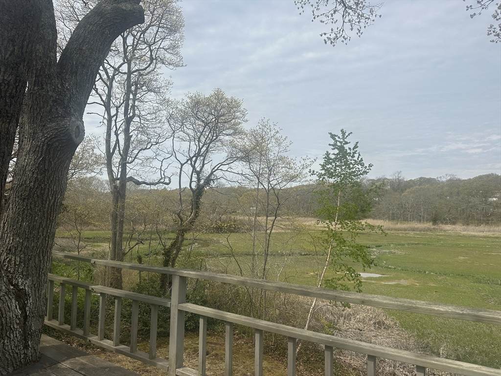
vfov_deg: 56.8
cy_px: 188
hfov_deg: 71.6
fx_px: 347
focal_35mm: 24
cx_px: 250
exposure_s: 1/7576
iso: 80
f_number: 1.78
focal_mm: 6.86
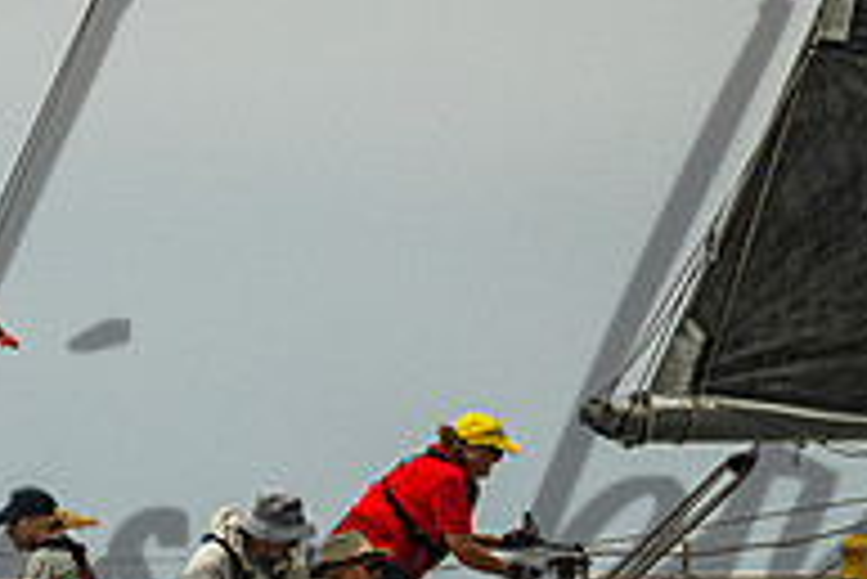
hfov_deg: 2.7
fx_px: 18244
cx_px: 508
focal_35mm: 757
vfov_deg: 1.8
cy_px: 720
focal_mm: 200
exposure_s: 1/2000
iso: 400
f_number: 6.3
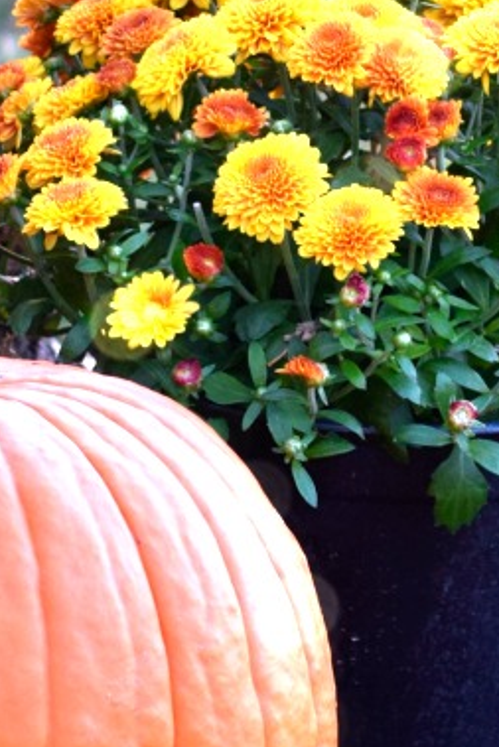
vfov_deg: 9.4
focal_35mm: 218
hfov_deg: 6.3
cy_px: -19
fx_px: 4528
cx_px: 290
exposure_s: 1/80
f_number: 4.5
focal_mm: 50
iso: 400
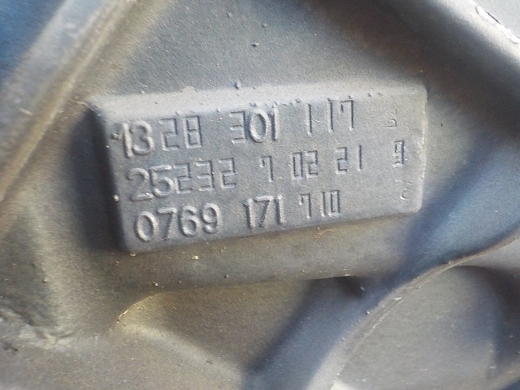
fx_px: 451
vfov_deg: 46.8
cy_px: 195
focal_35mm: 30
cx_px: 260
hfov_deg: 60.0
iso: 400
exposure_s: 1/25
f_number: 3.3
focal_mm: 4.1
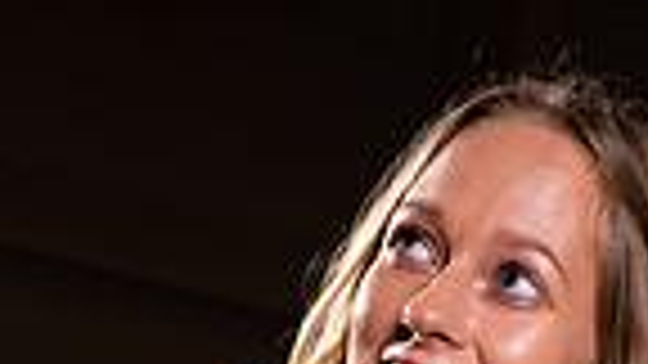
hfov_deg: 12.4
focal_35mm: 173
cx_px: 382
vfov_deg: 6.6
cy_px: 939
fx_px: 2973
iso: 250
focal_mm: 53
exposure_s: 1/200
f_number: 8
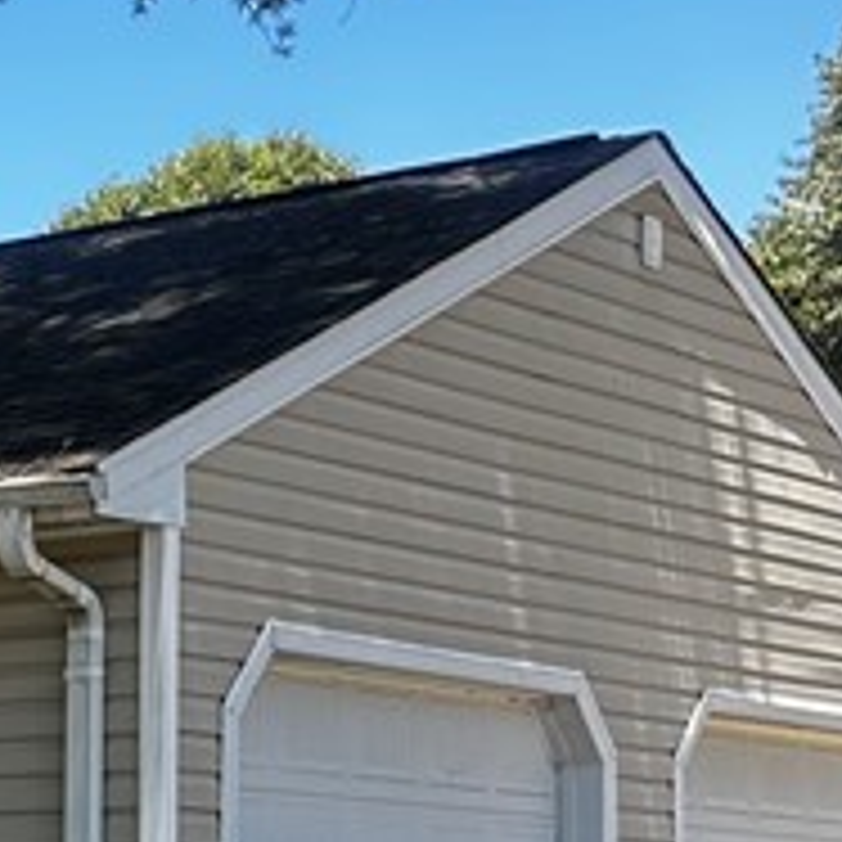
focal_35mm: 116
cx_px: -1162
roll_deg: -0.9
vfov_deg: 14.7
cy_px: 869
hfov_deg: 12.1
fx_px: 3192
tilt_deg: +2.9
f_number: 1.78
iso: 80
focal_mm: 6.86
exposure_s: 1/836
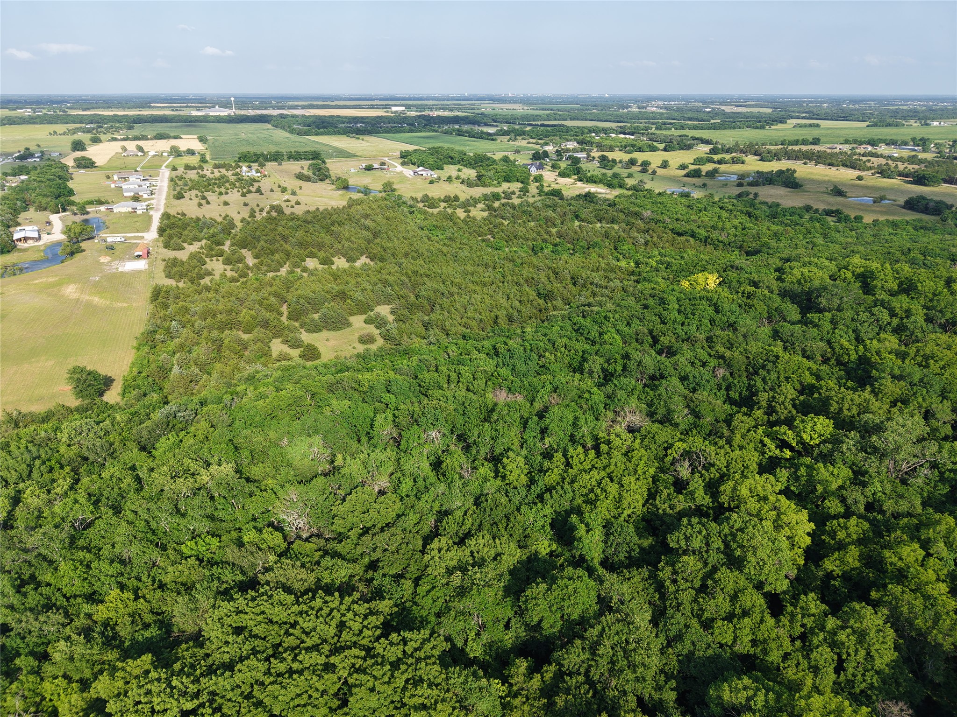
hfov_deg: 71.6
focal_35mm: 24
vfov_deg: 56.8
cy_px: 358
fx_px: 664
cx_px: 478
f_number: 1.8
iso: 180
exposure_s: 1/2500
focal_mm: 8.67
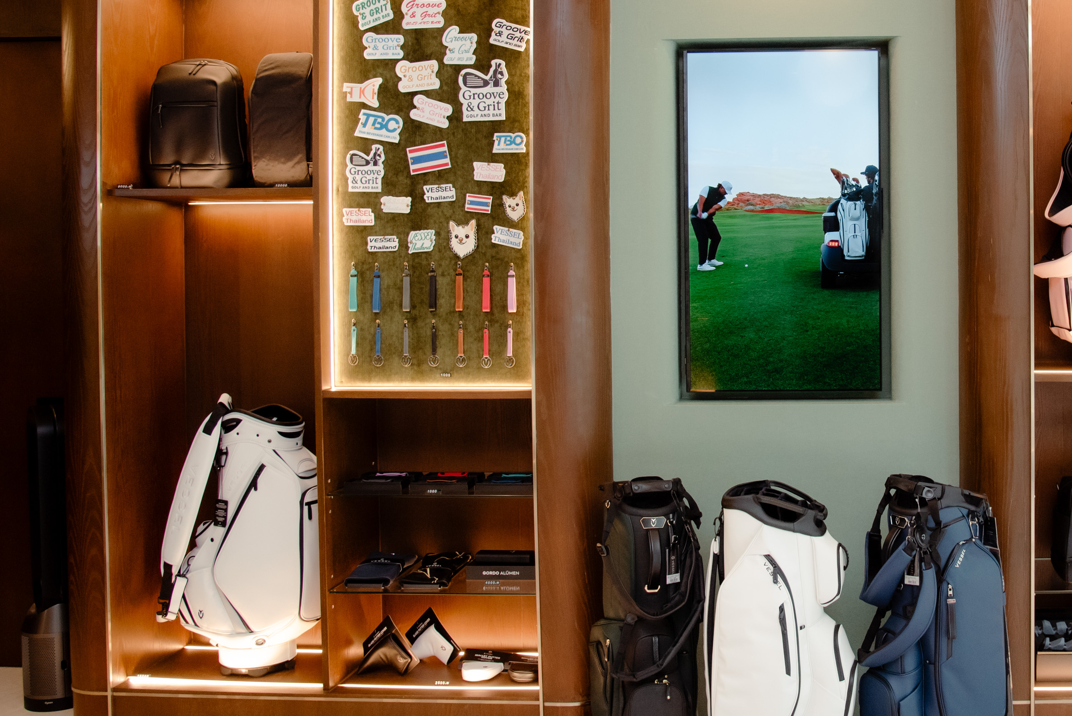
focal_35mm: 40
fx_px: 1191
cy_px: 282
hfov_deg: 46.5
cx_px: 817
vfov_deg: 33.3
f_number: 5
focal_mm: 24
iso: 2000
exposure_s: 1/160
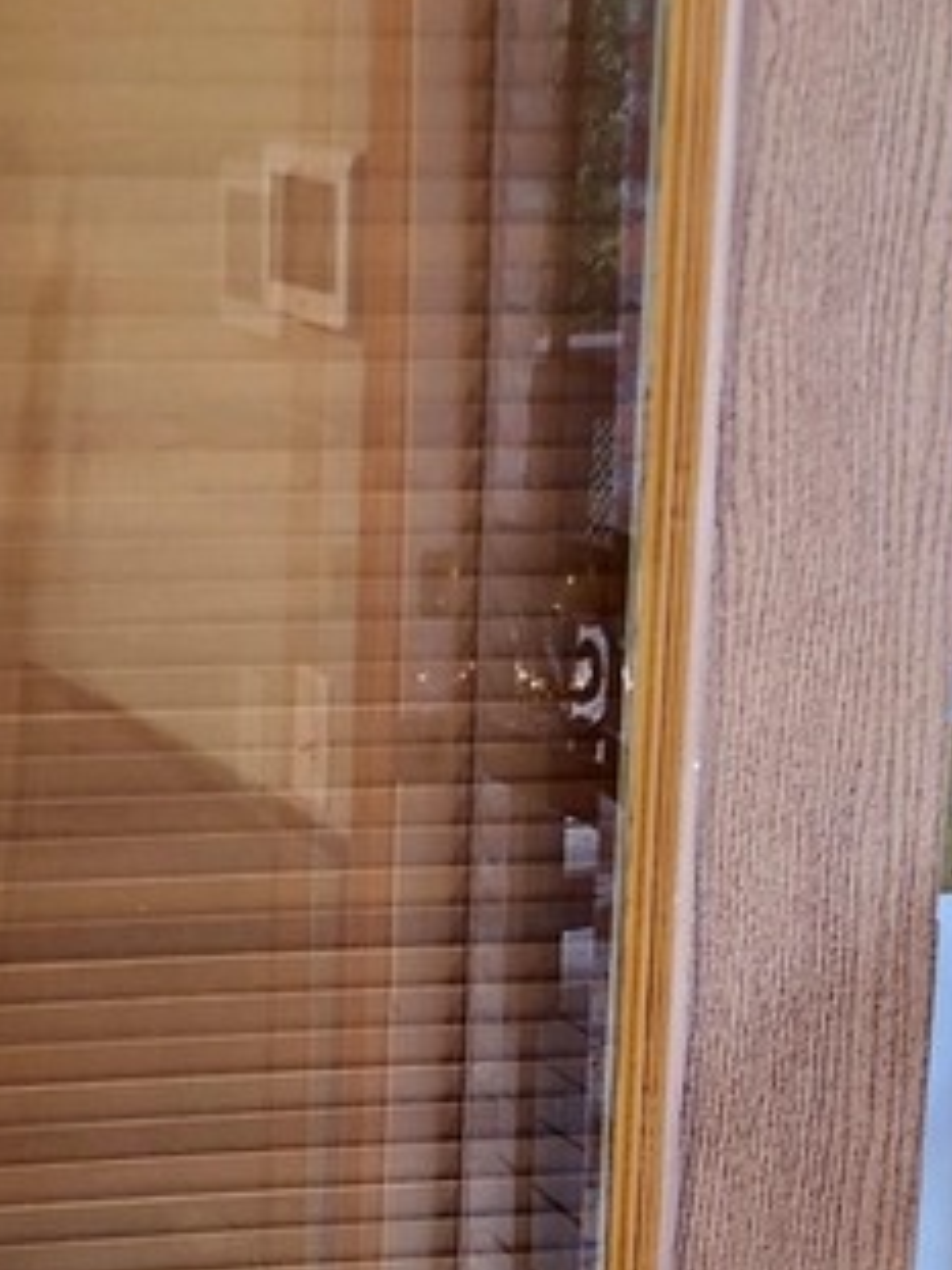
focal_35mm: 80
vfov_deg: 24.4
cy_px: 780
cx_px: 306
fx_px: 2936
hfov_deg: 18.4
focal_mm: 5.4
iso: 500
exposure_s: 1/40
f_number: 1.8
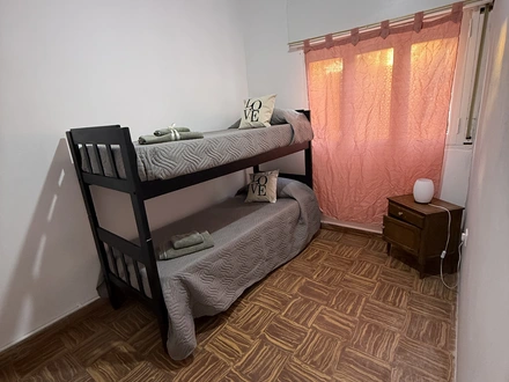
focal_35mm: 14
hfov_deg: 102.1
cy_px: 191
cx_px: 254
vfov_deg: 85.7
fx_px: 206
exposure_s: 1/50
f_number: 2.2
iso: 400
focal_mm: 2.22
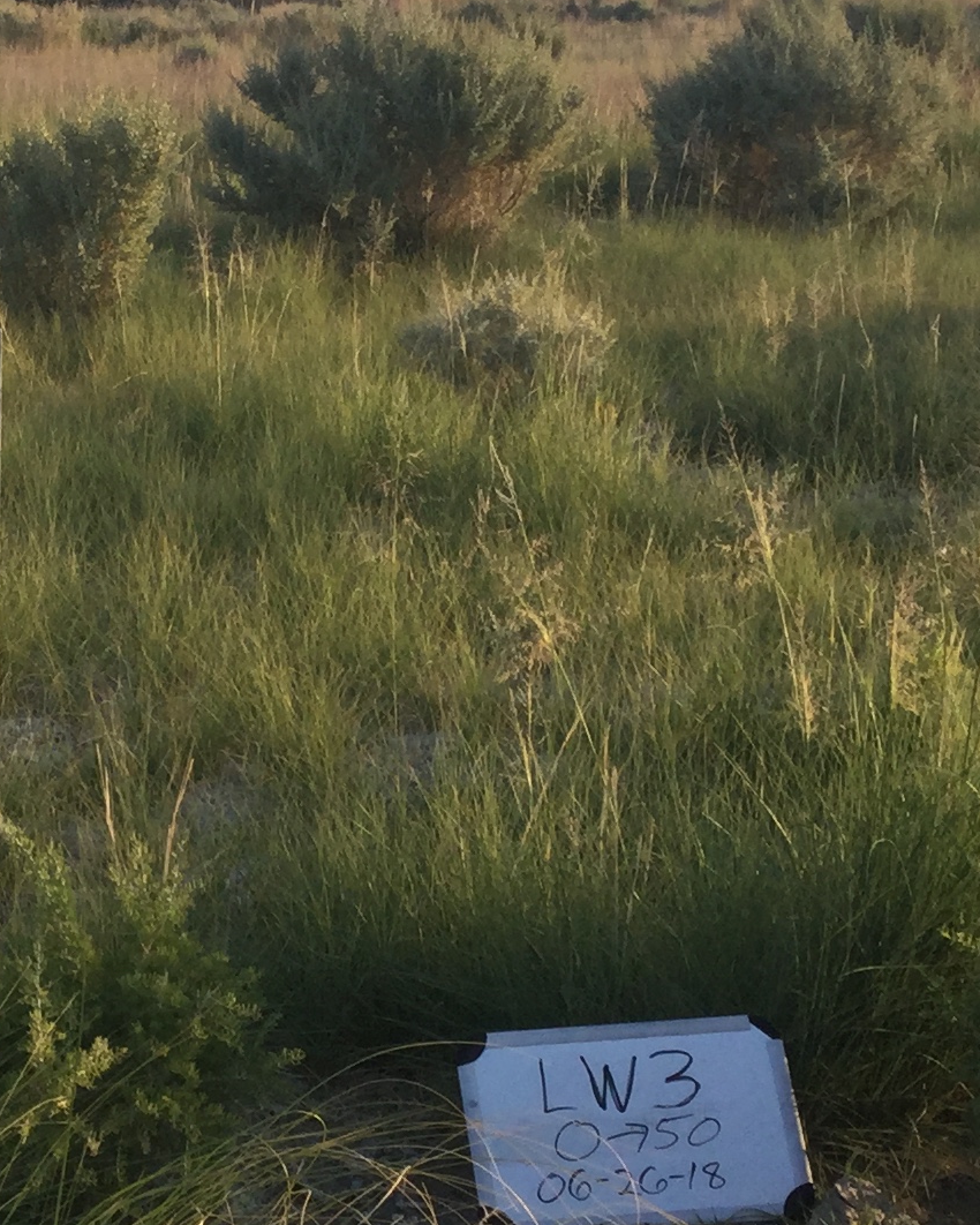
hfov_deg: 16.3
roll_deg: -1.4
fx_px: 3371
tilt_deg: -16.7
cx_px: 58
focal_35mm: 93
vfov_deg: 20.5
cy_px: 821
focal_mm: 3.3
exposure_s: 1/500
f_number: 2.4
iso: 25
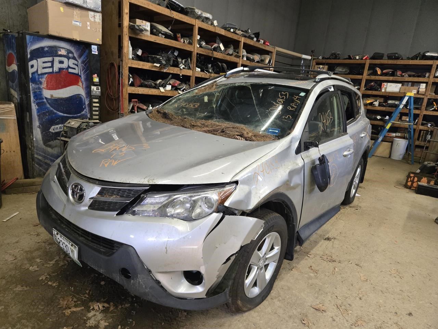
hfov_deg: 73.9
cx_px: 219
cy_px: 164
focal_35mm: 23
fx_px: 291
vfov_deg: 58.9
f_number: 1.8
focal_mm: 5.4
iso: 1000
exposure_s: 1/120
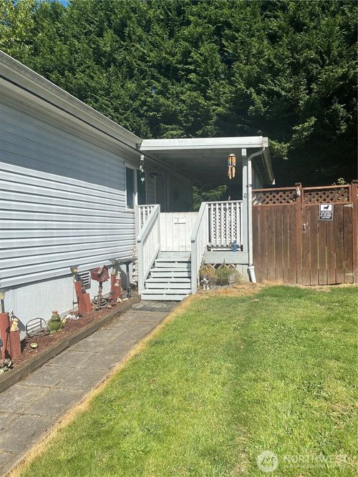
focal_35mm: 26
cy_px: 238
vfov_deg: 67.3
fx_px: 359
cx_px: 179
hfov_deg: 53.0
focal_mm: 4.25
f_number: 1.8
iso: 32
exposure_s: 1/3040
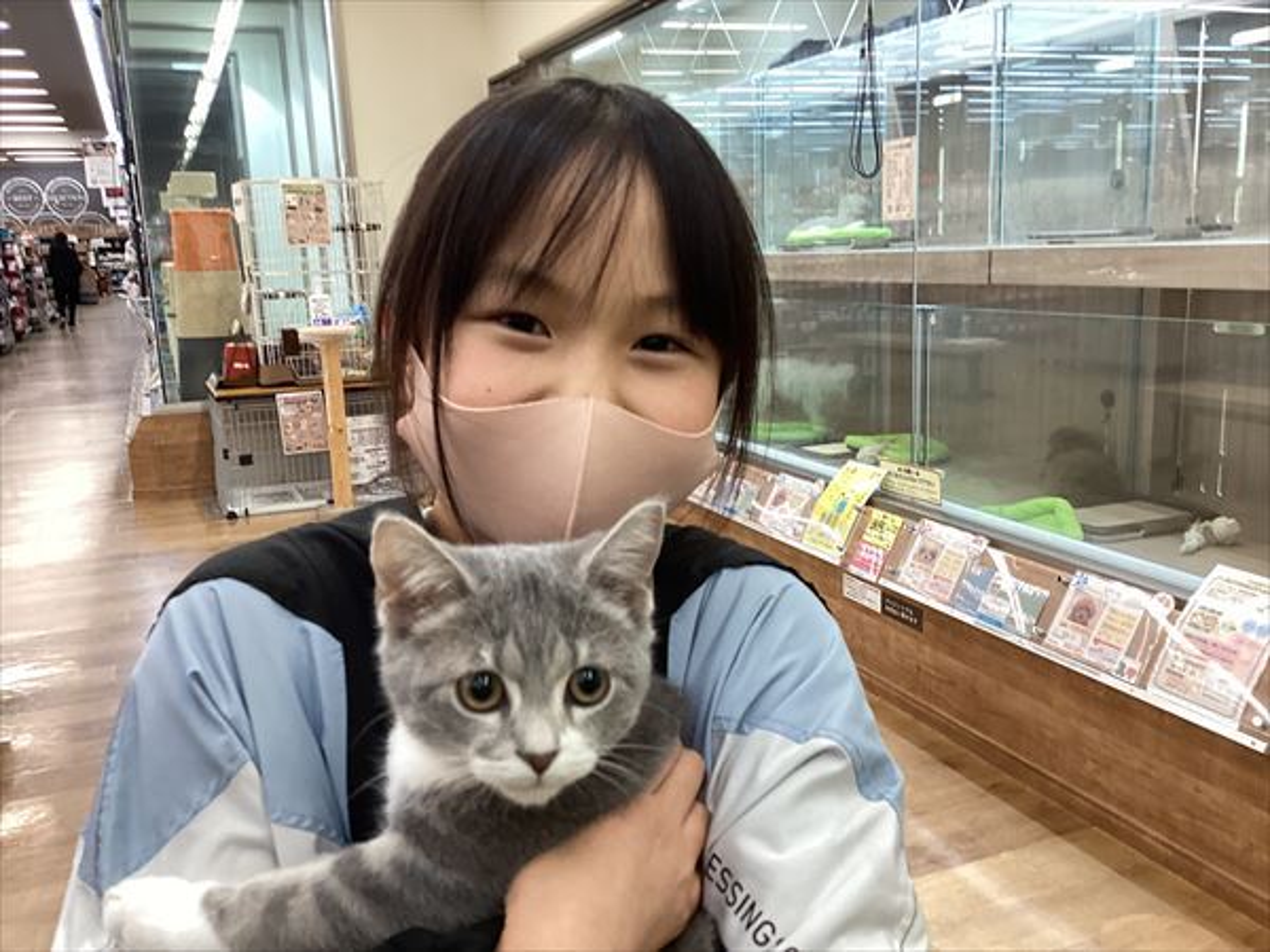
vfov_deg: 45.4
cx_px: 635
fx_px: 1137
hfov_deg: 58.4
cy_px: 476
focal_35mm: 31
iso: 125
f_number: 2.4
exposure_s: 1/50
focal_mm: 3.3
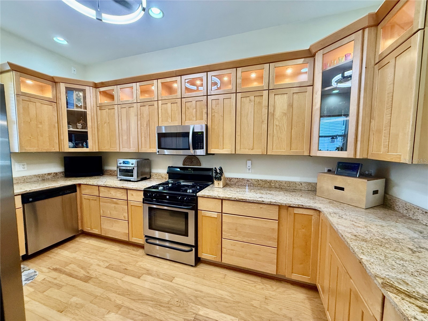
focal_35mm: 14
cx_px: 214
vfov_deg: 85.7
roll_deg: -0.2
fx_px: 173
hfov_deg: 102.1
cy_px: 160
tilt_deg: -3.4
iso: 320
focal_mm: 2.22
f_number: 2.2
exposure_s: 1/60
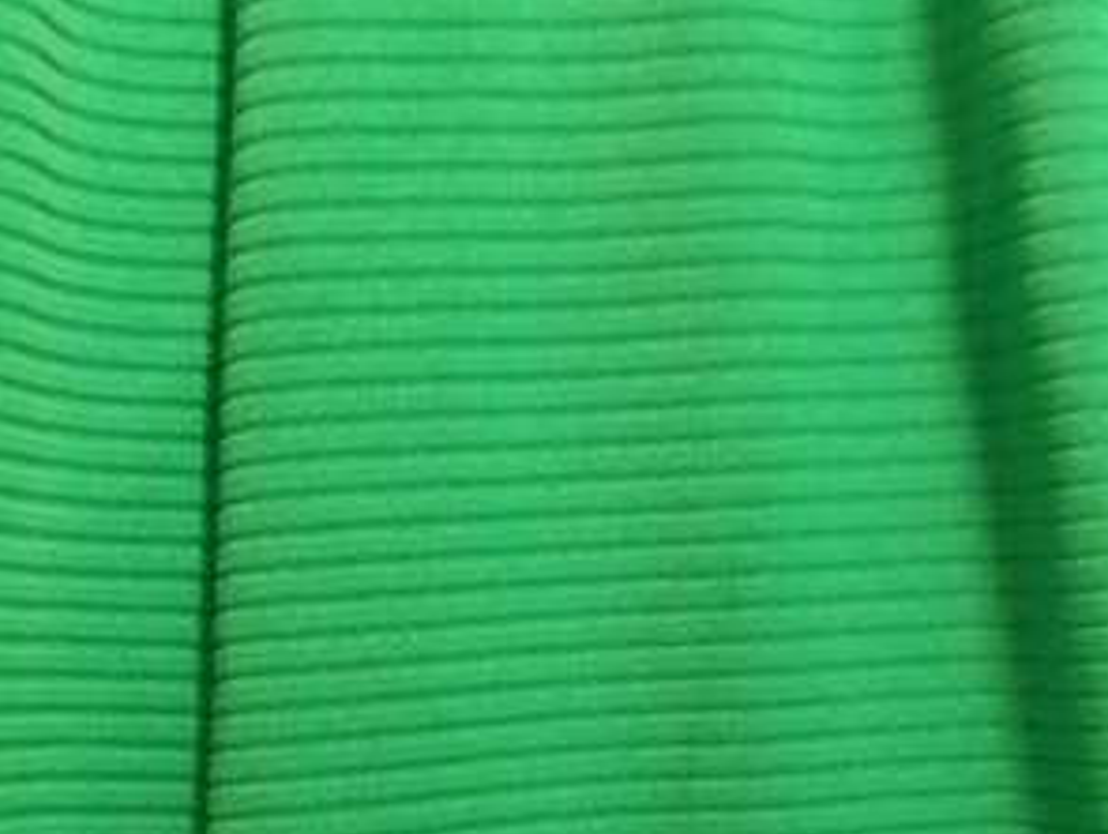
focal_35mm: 65
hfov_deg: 29.6
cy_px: 789
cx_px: 387
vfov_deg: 22.0
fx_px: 2083
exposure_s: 1/30
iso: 640
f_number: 3.2
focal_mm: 4
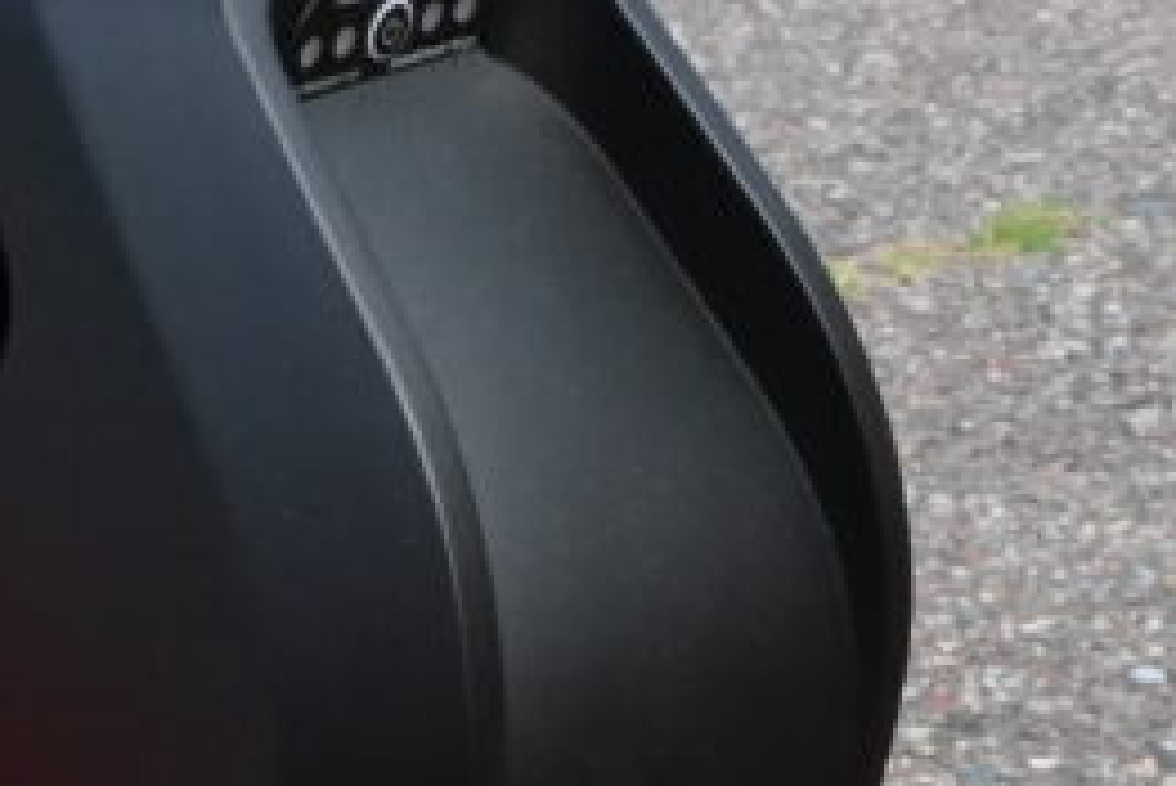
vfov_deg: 9.3
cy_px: 1186
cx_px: 211
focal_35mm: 144
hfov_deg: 14.1
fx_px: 4716
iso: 1250
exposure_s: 1/80
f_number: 16
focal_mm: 21
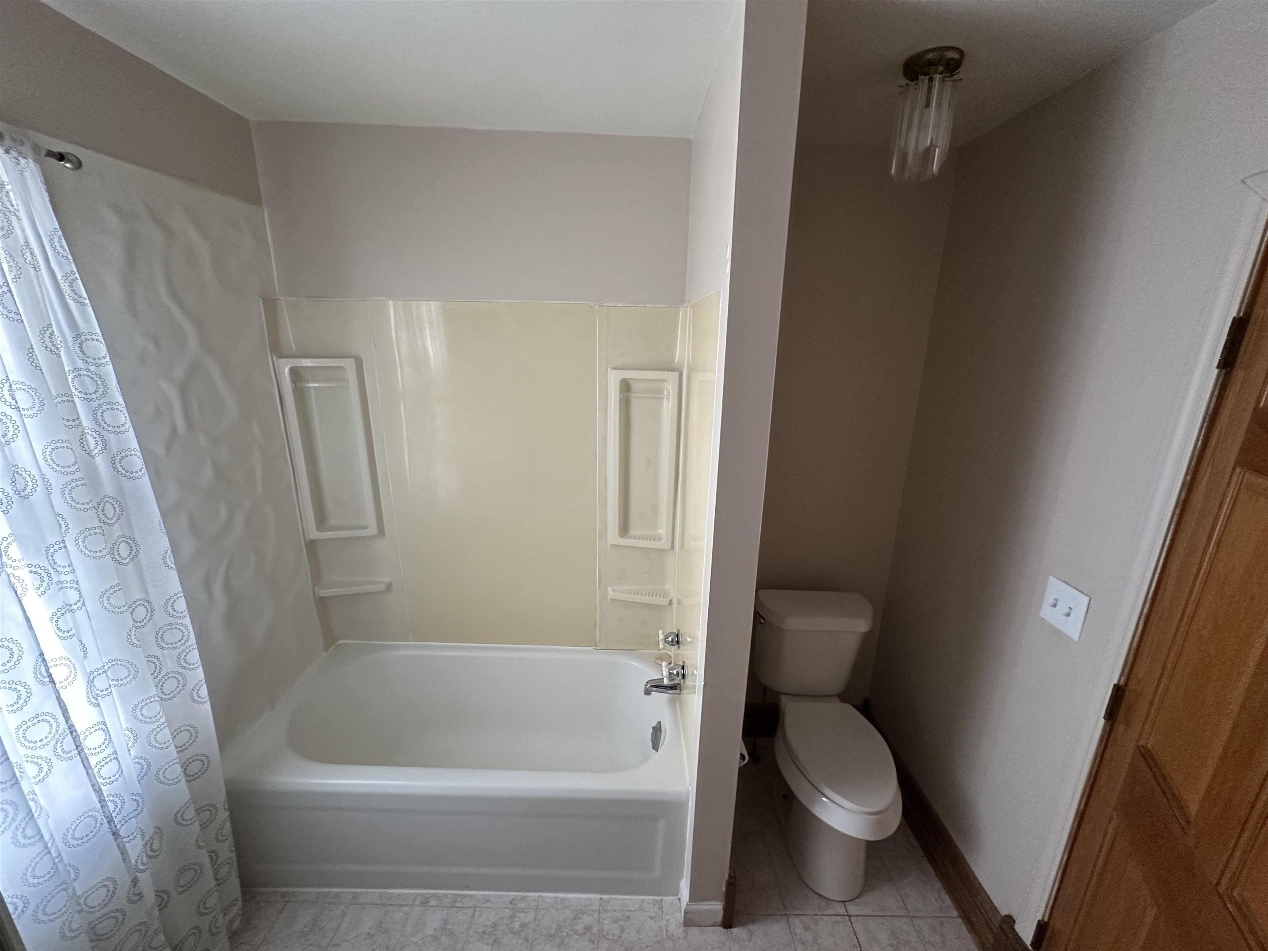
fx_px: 513
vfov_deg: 85.7
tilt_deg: -15.1
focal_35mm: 14
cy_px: 476
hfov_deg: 102.1
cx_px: 634
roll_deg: -0.9
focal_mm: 2.22
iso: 400
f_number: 2.2
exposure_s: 1/60
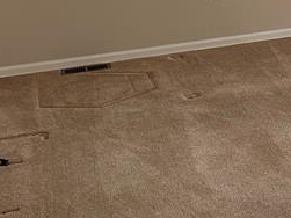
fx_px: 823
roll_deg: +1.3
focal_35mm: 98
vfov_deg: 14.6
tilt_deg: -9.6
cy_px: -49
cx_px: 457
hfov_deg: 17.6
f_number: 1.78
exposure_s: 1/120
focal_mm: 6.86
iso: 80
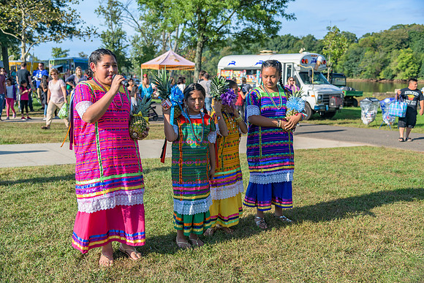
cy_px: 142
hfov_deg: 50.7
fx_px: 448
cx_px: 212
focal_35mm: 38
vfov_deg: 35.1
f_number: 4
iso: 64
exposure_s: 1/200
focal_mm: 38
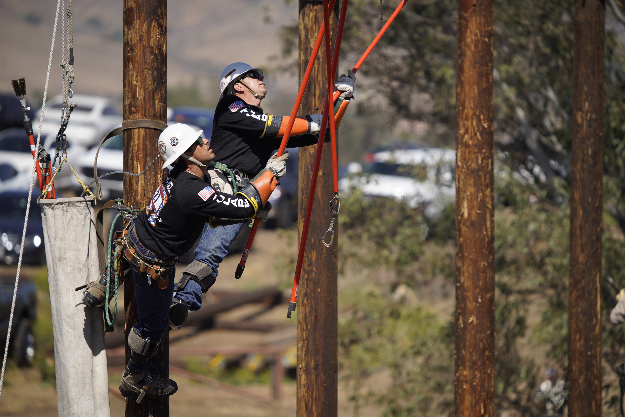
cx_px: 312
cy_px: 208
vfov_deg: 3.1
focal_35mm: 448
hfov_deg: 4.6
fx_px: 7777
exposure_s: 1/500
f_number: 6.3
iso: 100
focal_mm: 448
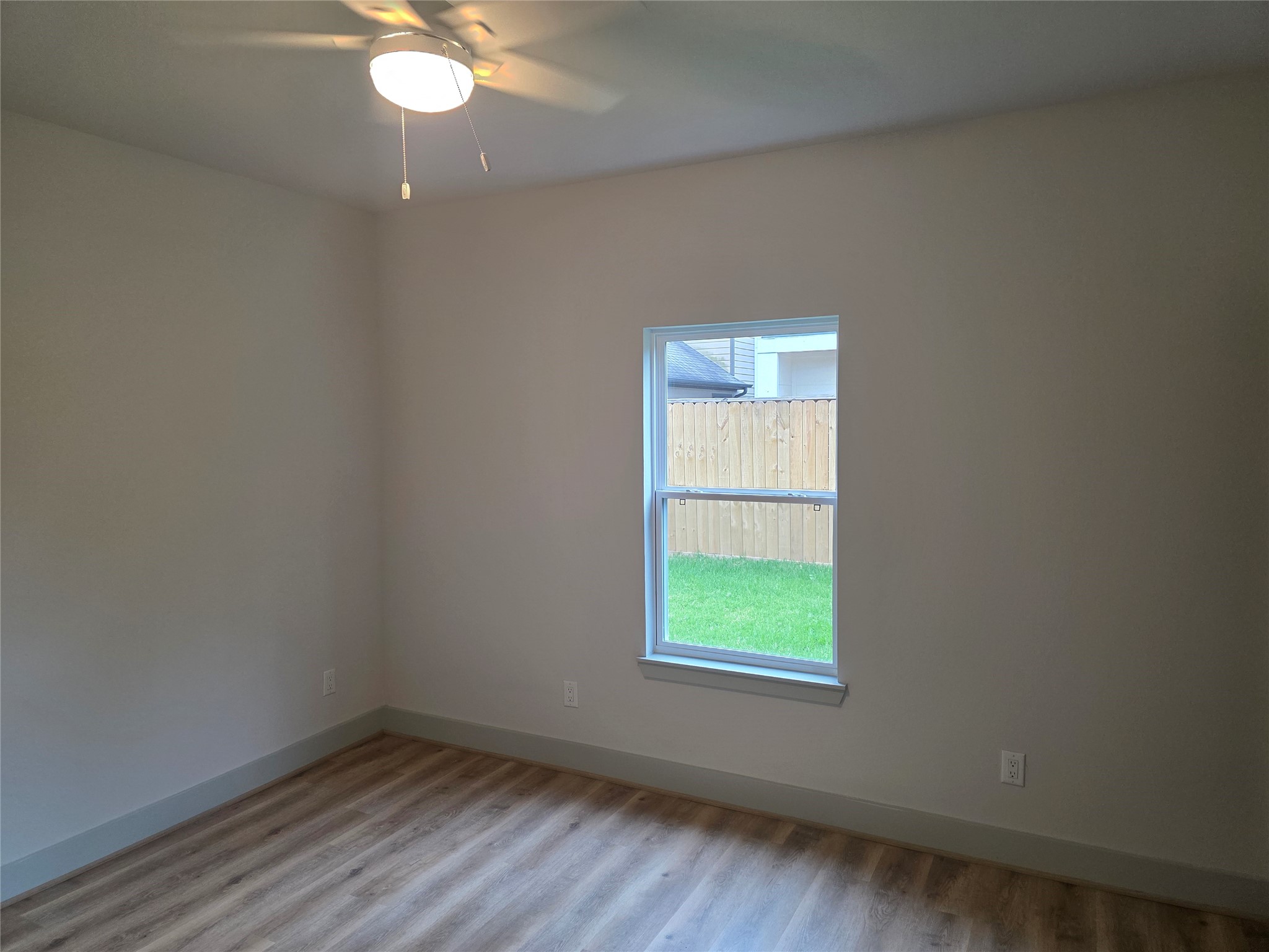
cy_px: 476
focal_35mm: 23
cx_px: 634
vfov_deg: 58.9
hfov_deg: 73.9
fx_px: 843
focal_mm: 6.3
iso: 200
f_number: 1.7
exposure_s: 1/120
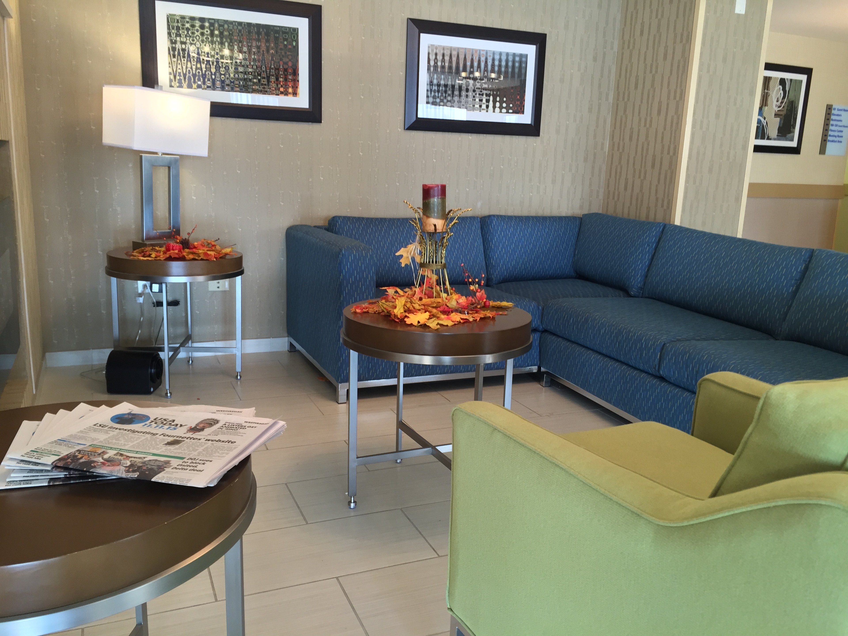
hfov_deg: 61.7
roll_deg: -2.0
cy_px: 318
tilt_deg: -13.0
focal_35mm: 29
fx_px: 710
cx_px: 424
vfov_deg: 48.2
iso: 80
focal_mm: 4.15
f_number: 2.2
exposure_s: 1/30
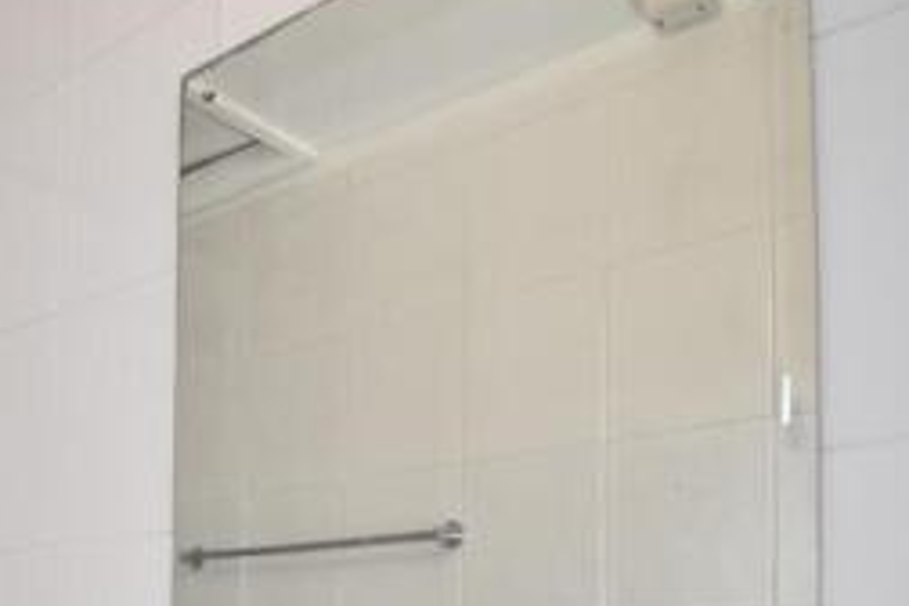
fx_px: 985
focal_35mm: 39
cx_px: -175
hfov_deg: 37.7
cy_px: 684
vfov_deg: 30.3
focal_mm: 10
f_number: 4.5
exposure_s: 1/15
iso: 100
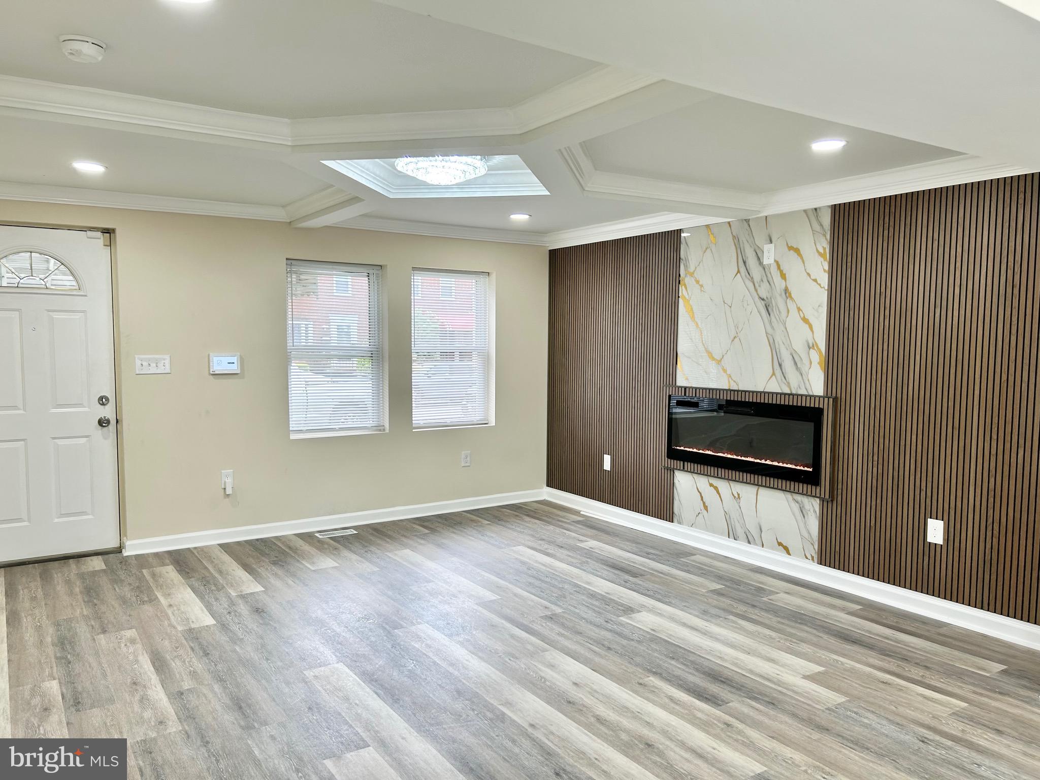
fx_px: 781
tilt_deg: -4.8
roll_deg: -0.4
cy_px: 390
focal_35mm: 26
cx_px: 520
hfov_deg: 67.3
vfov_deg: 53.1
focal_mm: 5.7
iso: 32
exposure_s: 1/120
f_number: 1.5
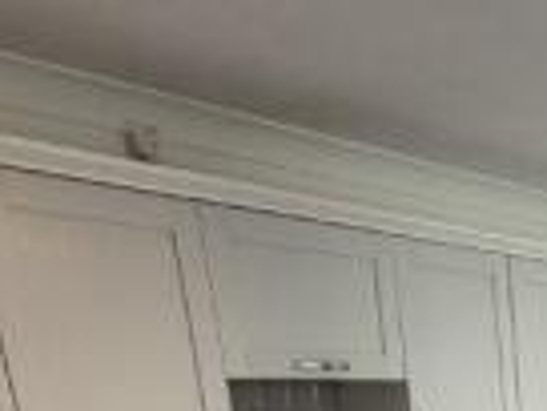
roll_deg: +1.3
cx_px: 686
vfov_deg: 18.6
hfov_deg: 27.6
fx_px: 948
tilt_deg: -21.0
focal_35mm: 60
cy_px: 751
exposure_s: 1/100
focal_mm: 2.22
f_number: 2.2
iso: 64
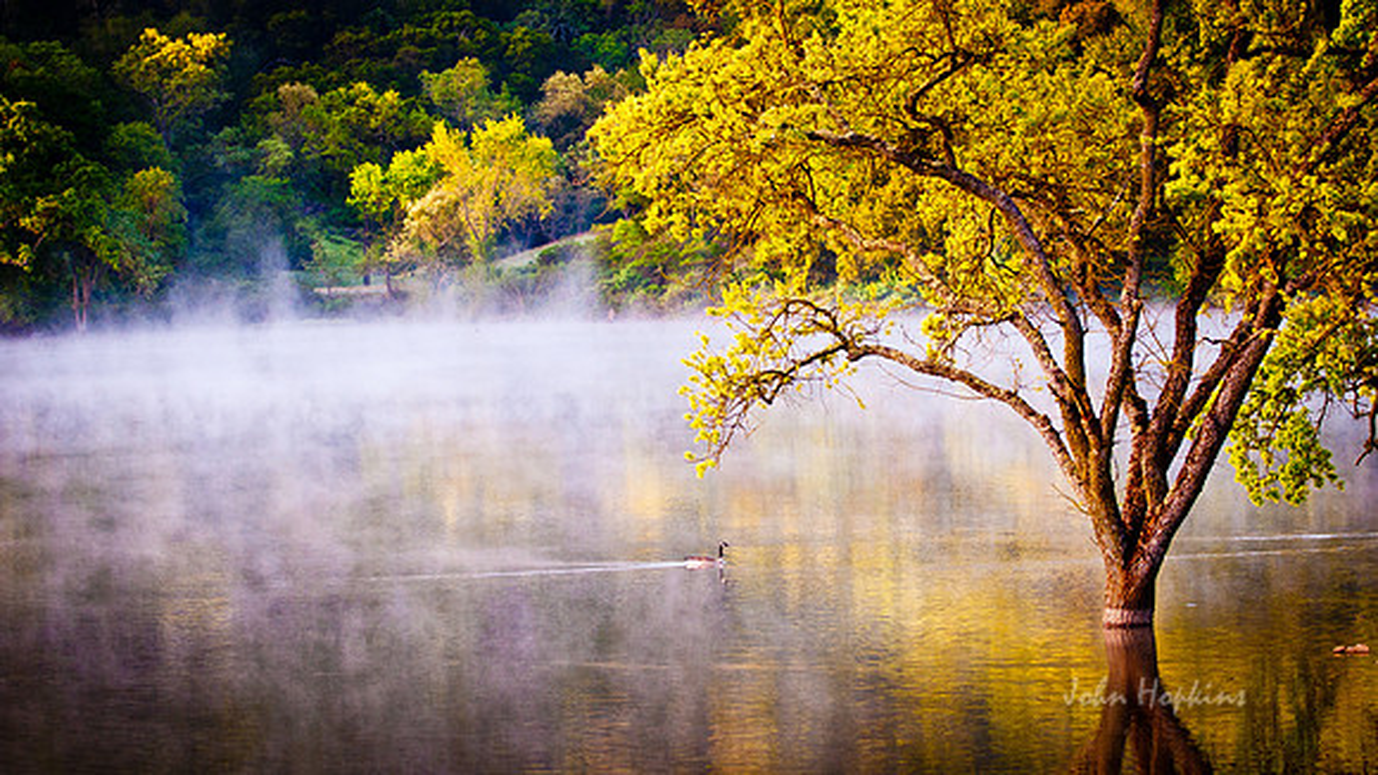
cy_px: 369
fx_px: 5493
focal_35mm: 150
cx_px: 734
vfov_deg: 8.1
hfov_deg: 14.3
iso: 800
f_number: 3.2
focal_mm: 90
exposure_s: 1/800
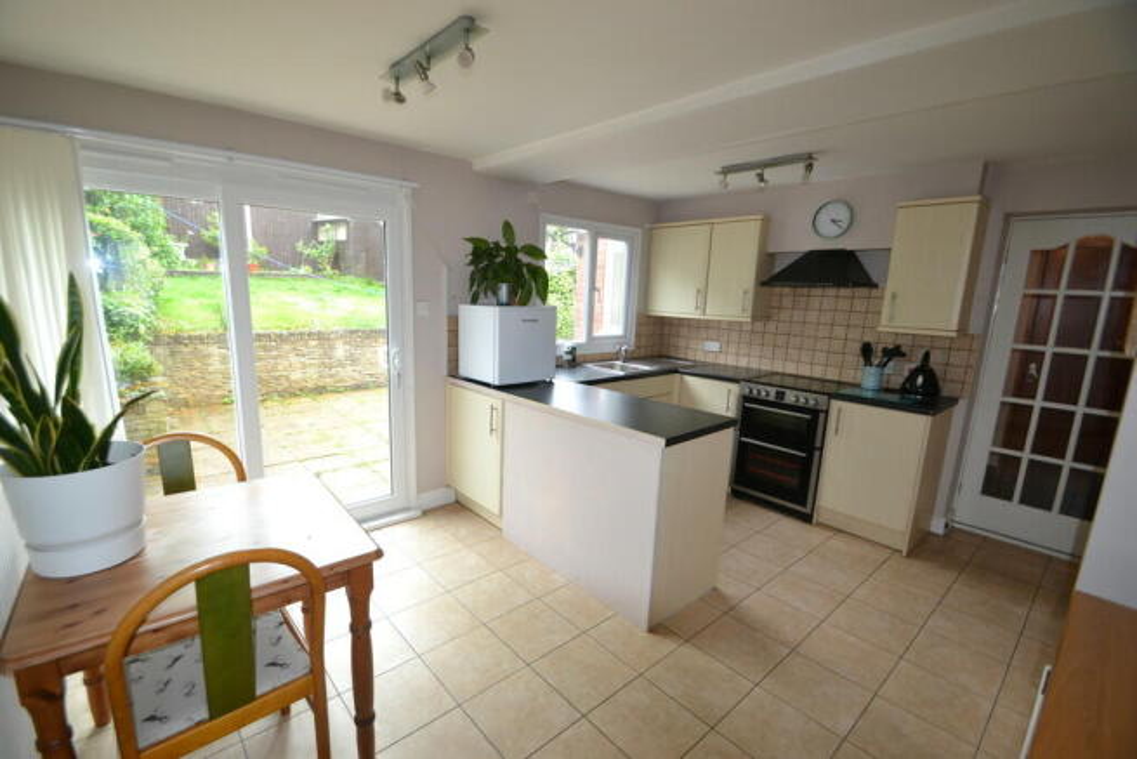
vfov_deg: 77.4
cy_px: 380
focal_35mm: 15
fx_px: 474
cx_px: 568
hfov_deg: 100.4
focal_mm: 10
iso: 560
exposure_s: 1/60
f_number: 3.5
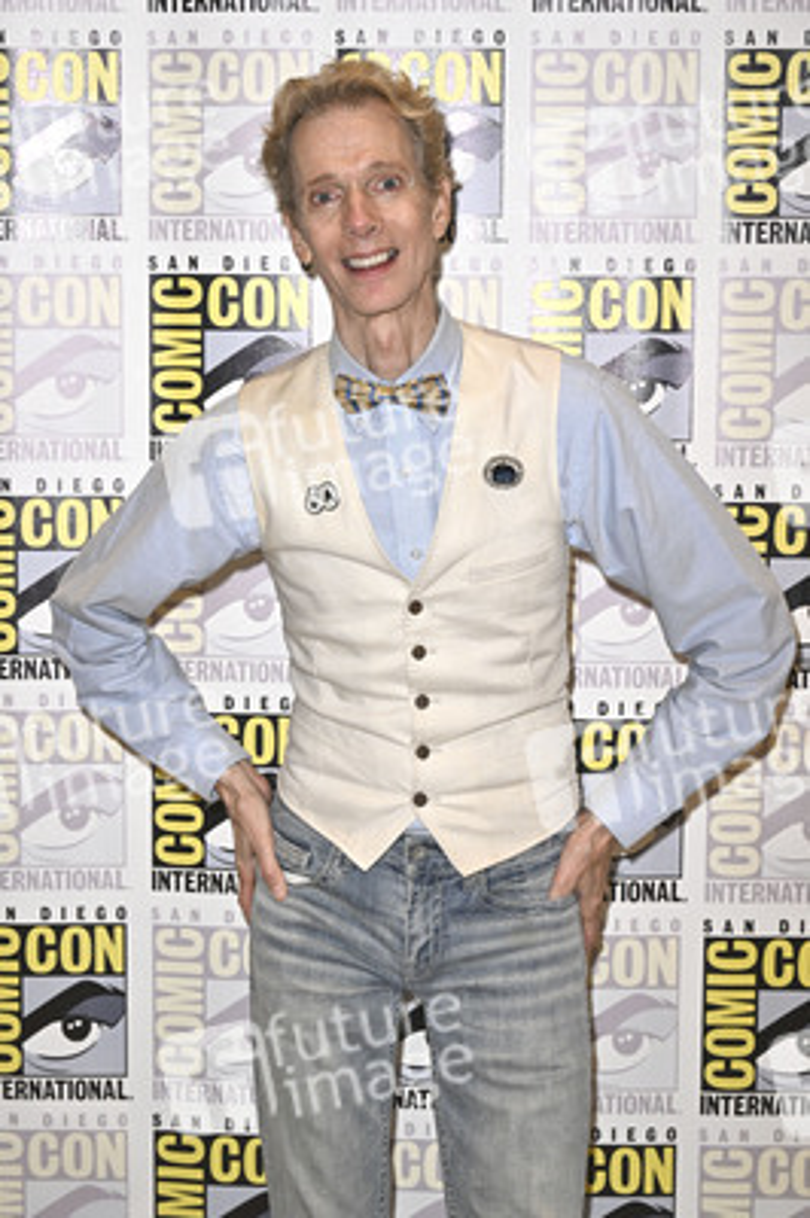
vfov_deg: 28.9
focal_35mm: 70
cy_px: 609
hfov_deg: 19.4
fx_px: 2366
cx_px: 405
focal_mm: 70
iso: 2000
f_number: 6.3
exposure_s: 1/250
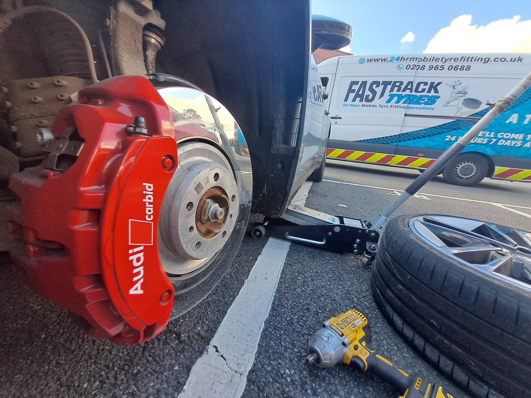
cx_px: 266
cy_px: 199
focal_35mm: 13
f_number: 2.2
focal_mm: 1.13
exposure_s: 1/198
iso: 50
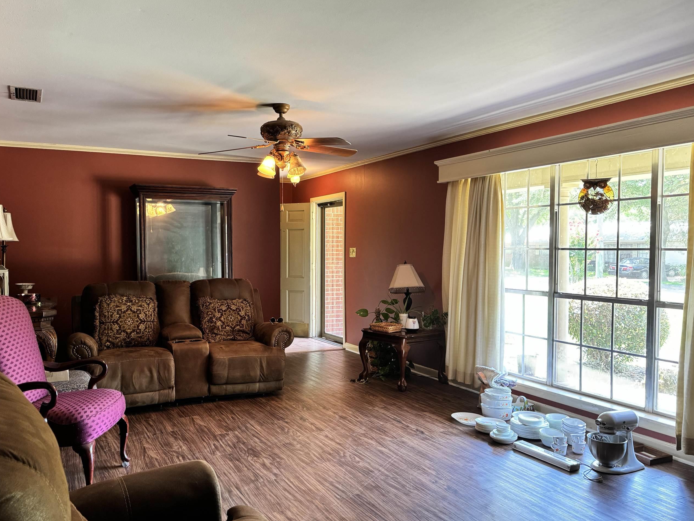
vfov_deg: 48.2
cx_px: 294
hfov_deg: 61.3
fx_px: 581
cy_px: 267
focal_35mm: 29
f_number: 1.78
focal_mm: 6.76
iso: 400
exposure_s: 1/60
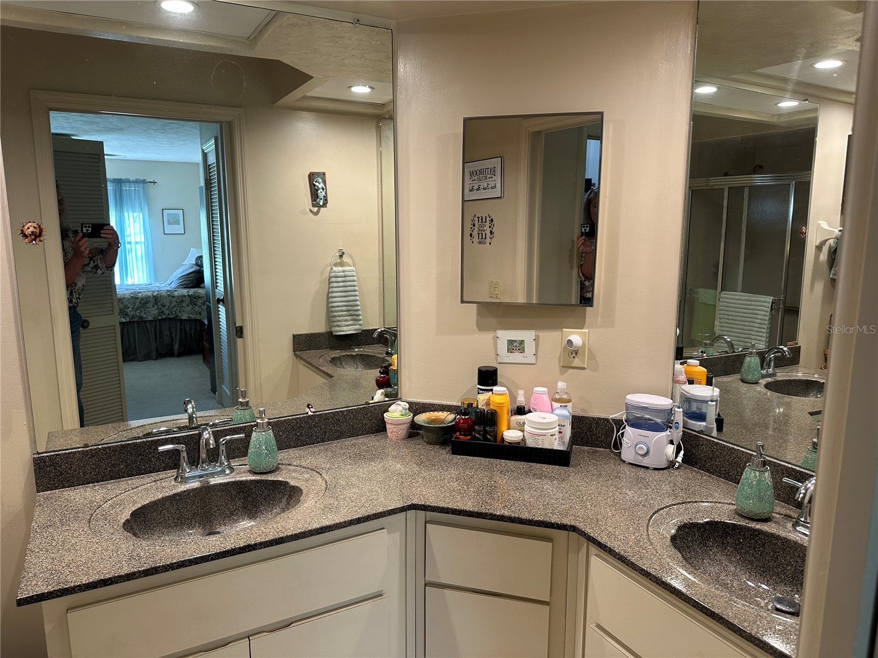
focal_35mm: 24
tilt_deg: -10.2
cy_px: 329
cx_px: 439
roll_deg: -0.8
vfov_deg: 56.8
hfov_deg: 71.6
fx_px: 609
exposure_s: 1/60
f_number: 1.78
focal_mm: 6.86
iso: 125
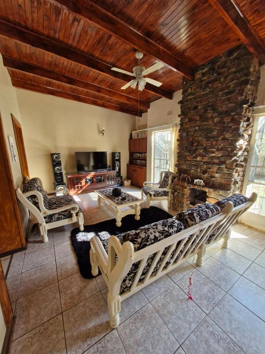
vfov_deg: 106.2
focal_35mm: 13
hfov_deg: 89.9
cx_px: 132
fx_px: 133
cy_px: 177
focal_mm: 1.74
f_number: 2.2
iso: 160
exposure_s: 1/50
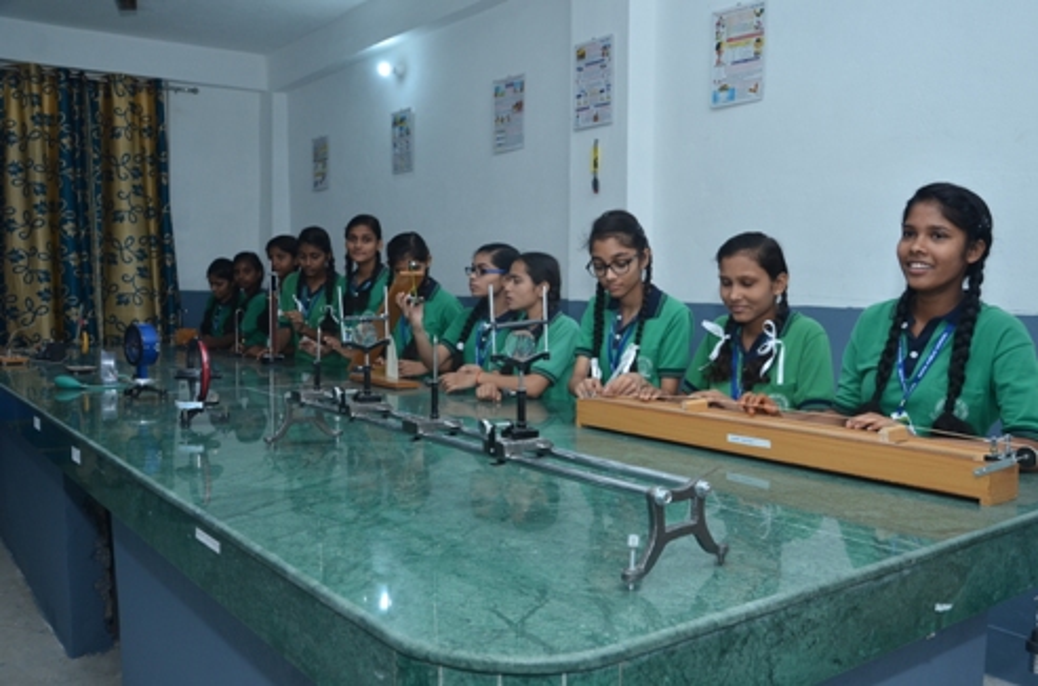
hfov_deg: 59.6
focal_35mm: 32
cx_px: 519
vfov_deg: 41.5
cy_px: 343
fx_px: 906
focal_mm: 21
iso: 500
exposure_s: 1/125
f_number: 5.6
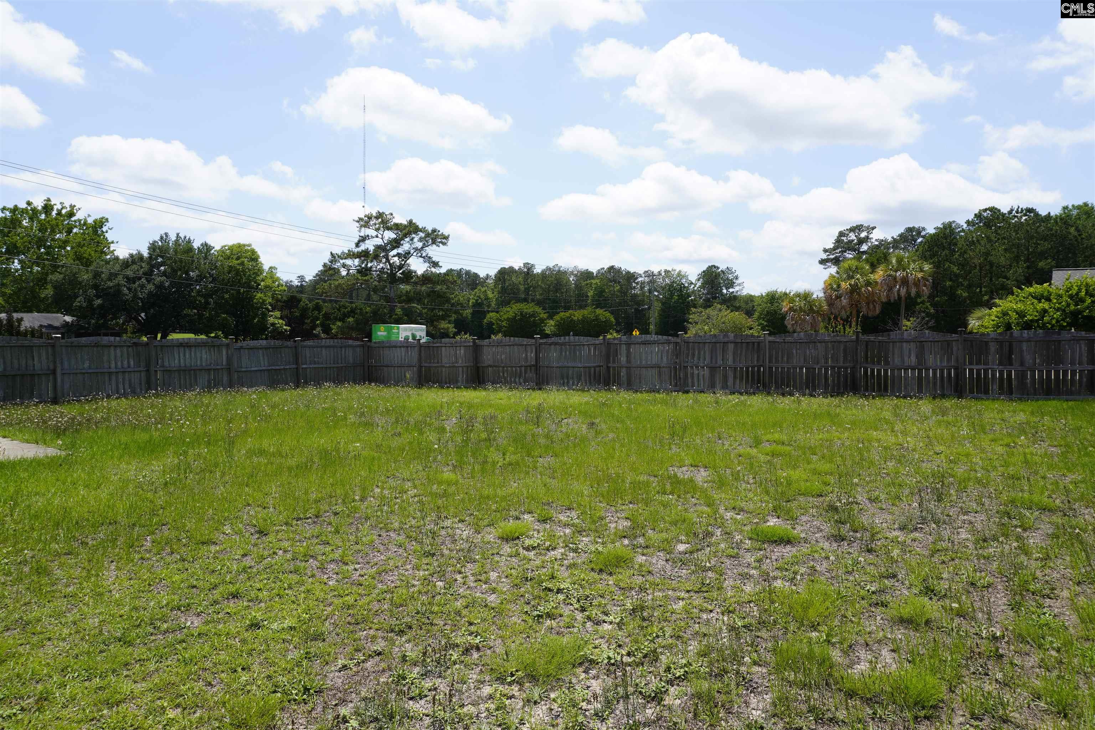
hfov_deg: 73.7
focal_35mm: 24
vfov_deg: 53.1
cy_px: 365
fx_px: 730
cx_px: 548
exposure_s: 1/160
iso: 100
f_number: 10
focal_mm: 16
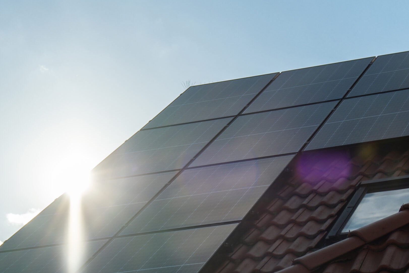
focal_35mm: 131
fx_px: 1488
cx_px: 194
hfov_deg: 15.6
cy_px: 173
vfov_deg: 10.5
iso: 320
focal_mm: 55
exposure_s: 1/4000
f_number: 5.6
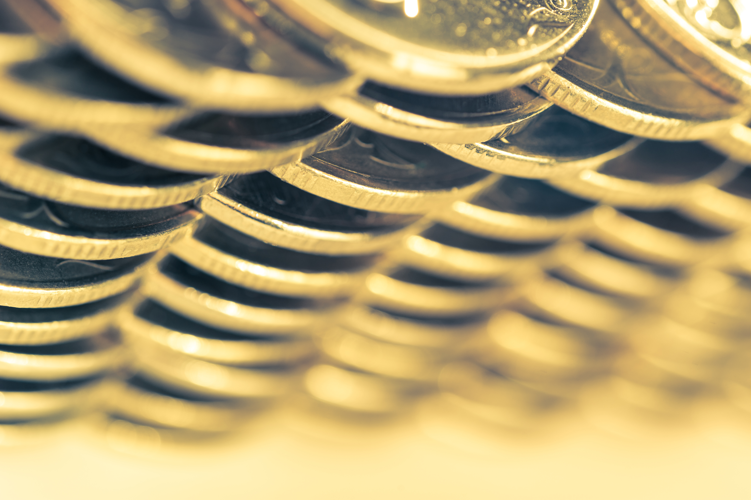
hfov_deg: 33.4
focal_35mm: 60
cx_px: 376
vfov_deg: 22.6
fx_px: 1251
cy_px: 250
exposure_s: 1/80
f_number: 8
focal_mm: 60
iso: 100
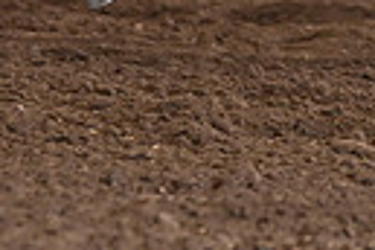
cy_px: -260
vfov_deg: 1.5
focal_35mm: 901
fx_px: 9385
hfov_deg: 2.3
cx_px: 142
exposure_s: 1/200
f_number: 4
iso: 1250
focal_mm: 200
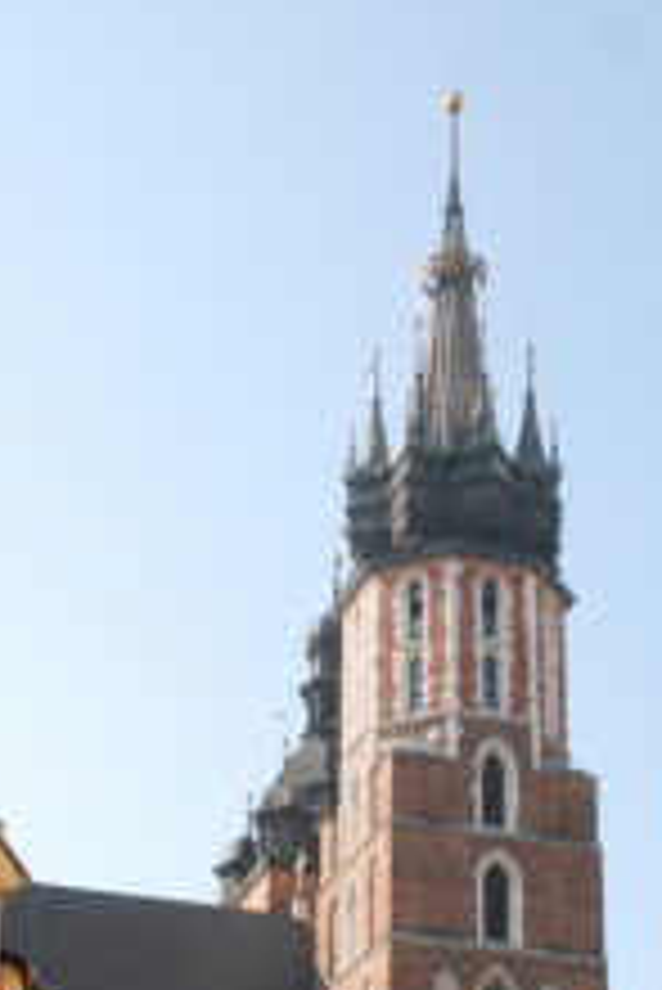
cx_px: 390
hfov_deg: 14.9
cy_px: 1030
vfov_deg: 21.2
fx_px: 2537
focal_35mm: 92
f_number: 6.3
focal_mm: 27
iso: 100
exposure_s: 1/160
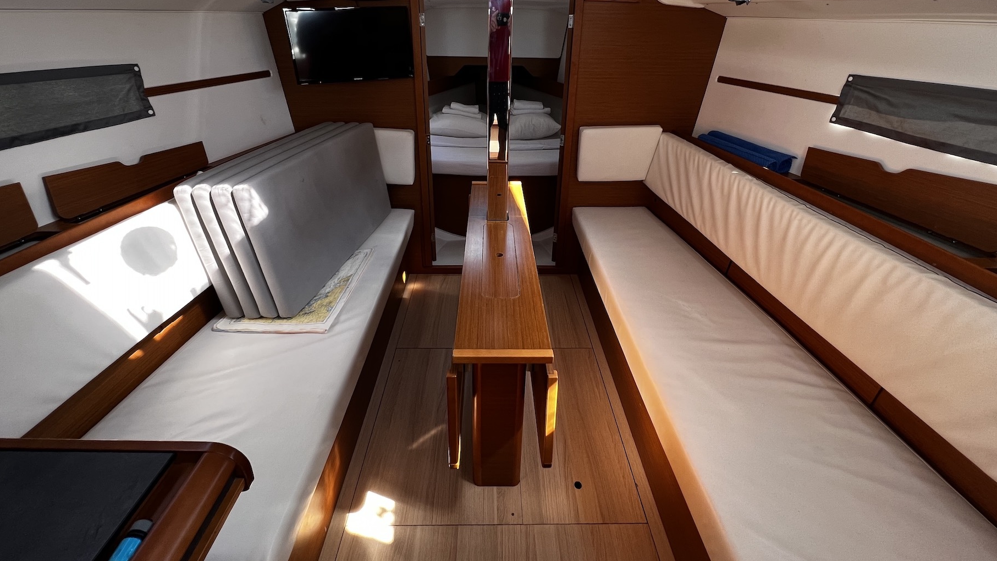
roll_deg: -1.0
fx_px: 397
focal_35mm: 15
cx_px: 500
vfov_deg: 68.7
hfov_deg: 103.0
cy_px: 190
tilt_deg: -21.8
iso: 160
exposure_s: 1/99
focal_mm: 1.57
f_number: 1.8
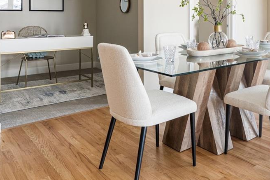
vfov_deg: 32.5
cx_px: 209
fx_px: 292
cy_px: 19
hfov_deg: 47.3
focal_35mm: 39
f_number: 8
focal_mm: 16
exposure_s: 1/6
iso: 400
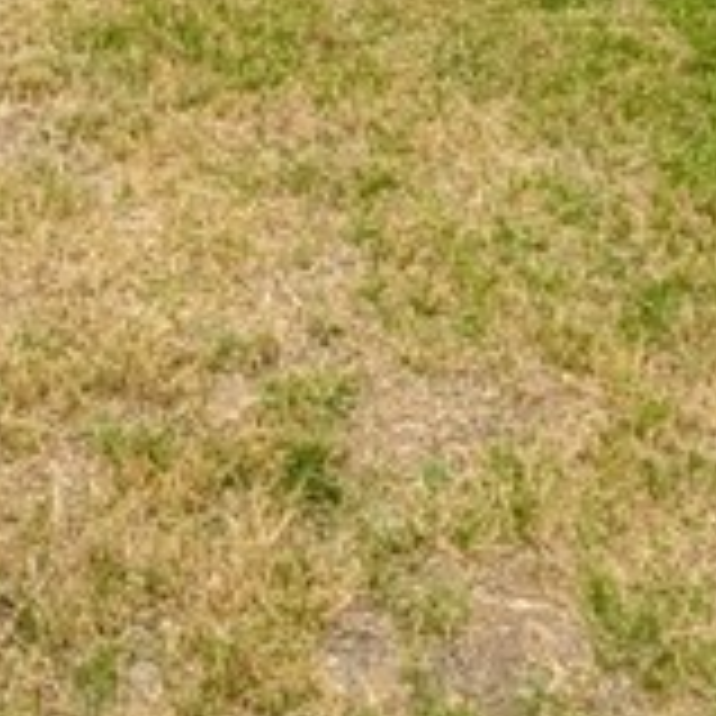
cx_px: 250
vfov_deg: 19.6
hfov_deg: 25.3
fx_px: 1591
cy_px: -531
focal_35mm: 68
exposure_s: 1/1887
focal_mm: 2.02
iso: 53
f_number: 1.7
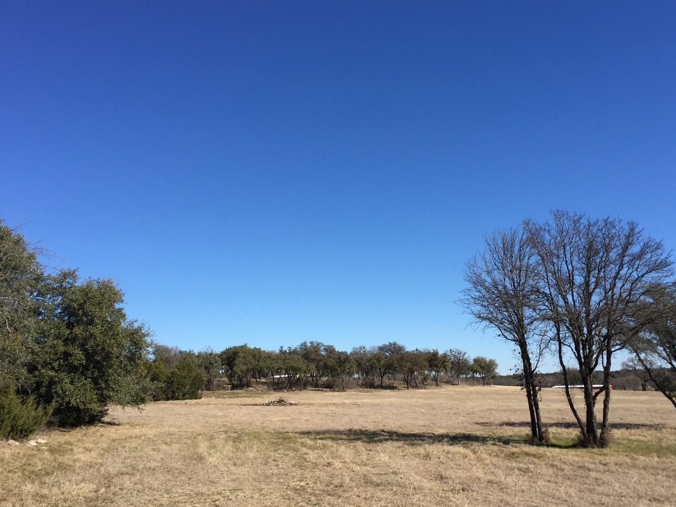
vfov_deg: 41.8
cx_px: 367
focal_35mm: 34
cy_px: 259
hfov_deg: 53.9
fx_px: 664
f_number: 2.2
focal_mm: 4.15
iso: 32
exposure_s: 1/2326
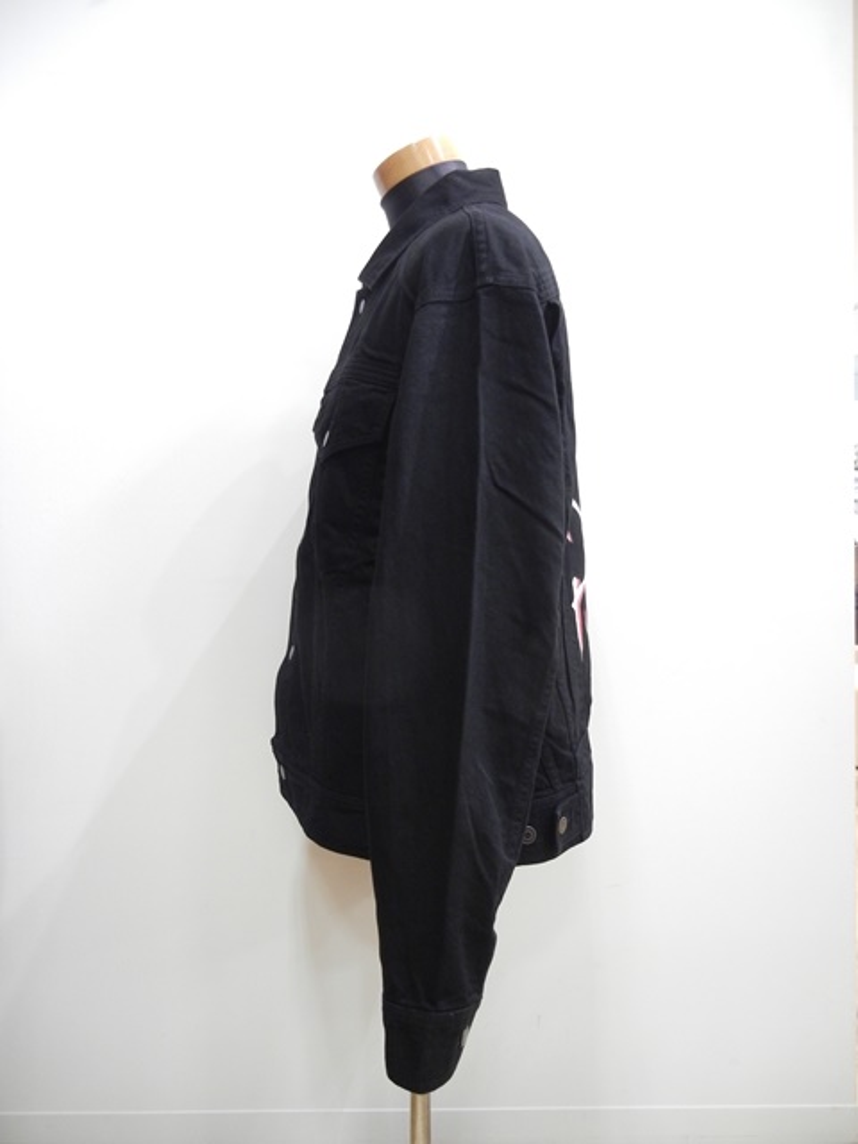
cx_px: 429
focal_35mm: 30
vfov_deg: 60.0
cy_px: 572
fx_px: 991
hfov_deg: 46.8
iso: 400
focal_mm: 5.4
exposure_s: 1/19.4
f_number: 3.5
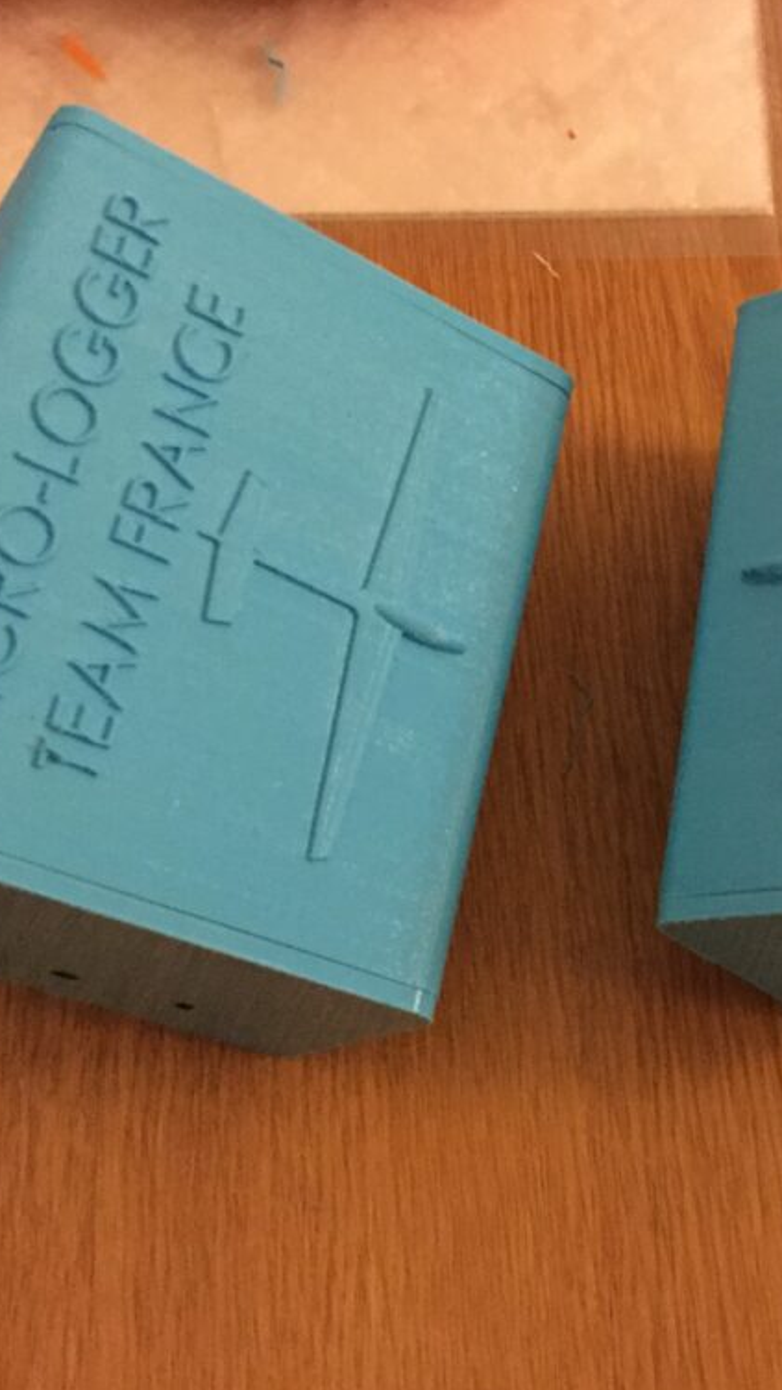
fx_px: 1696
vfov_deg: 44.6
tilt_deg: -66.6
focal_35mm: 46
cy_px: 699
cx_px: 653
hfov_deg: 25.4
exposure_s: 1/17
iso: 640
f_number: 2.4
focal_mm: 3.3
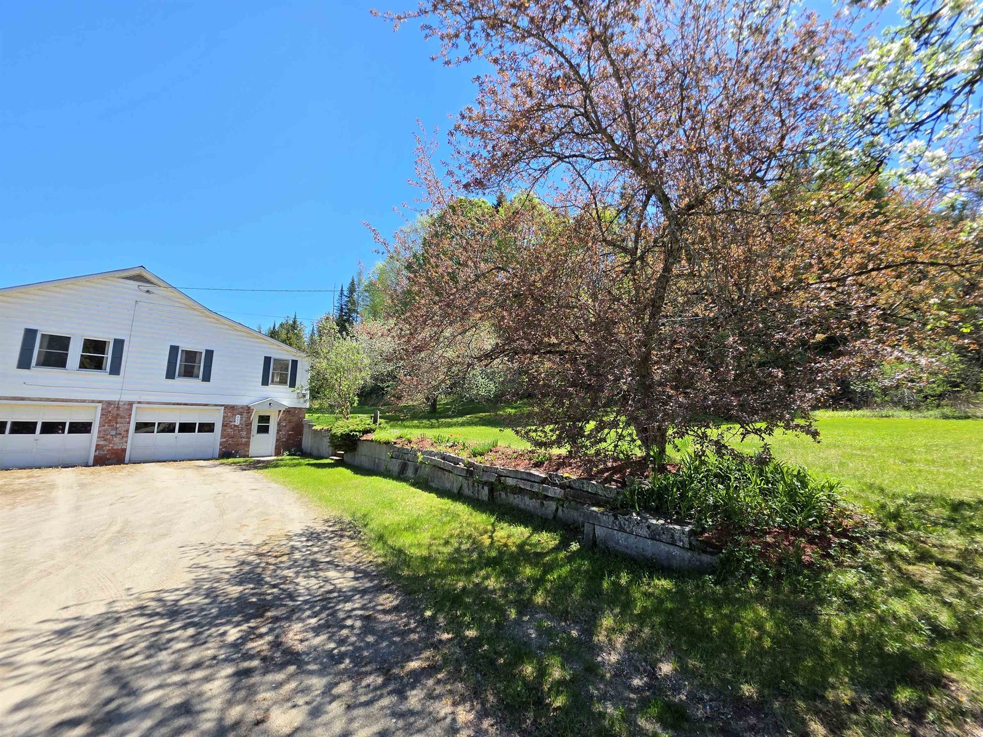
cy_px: 368
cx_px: 492
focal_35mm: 13
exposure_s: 1/854
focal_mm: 2.2
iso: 40
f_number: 1.9
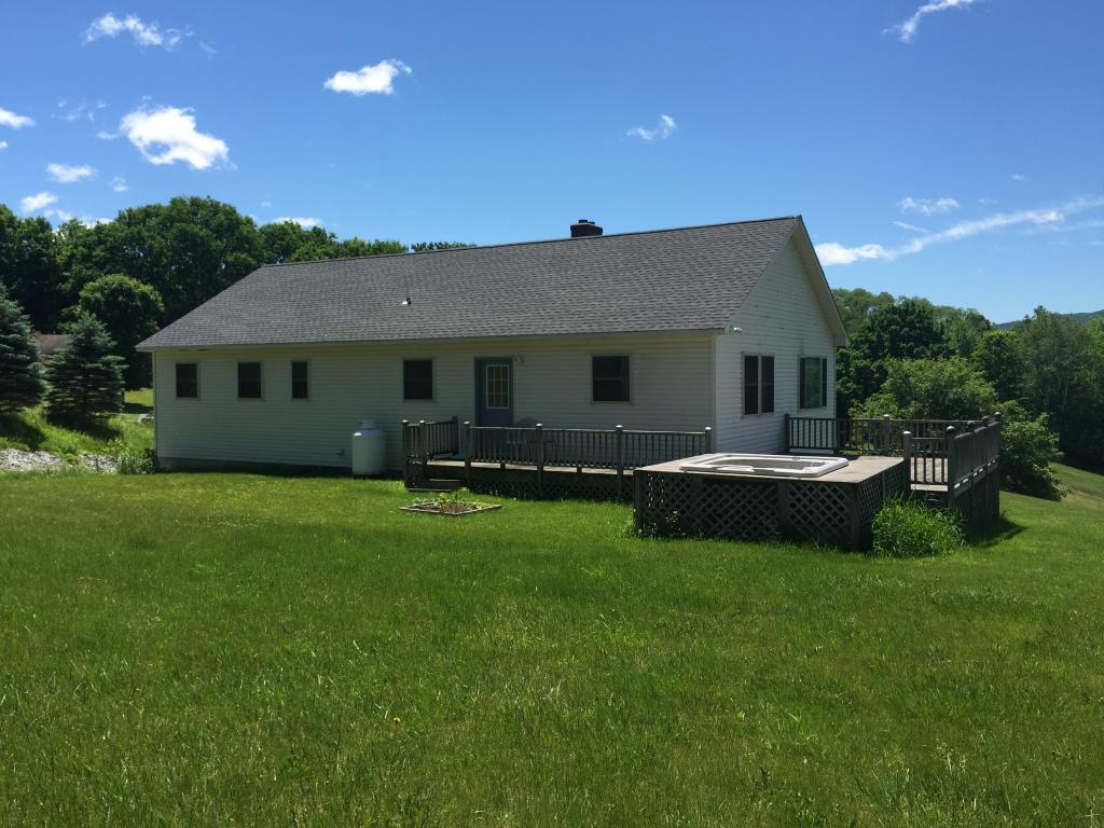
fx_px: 925
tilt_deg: -2.6
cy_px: 414
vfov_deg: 48.2
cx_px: 552
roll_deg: -0.3
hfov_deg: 61.7
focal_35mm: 29
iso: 32
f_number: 2.2
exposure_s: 1/1883
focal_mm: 4.15
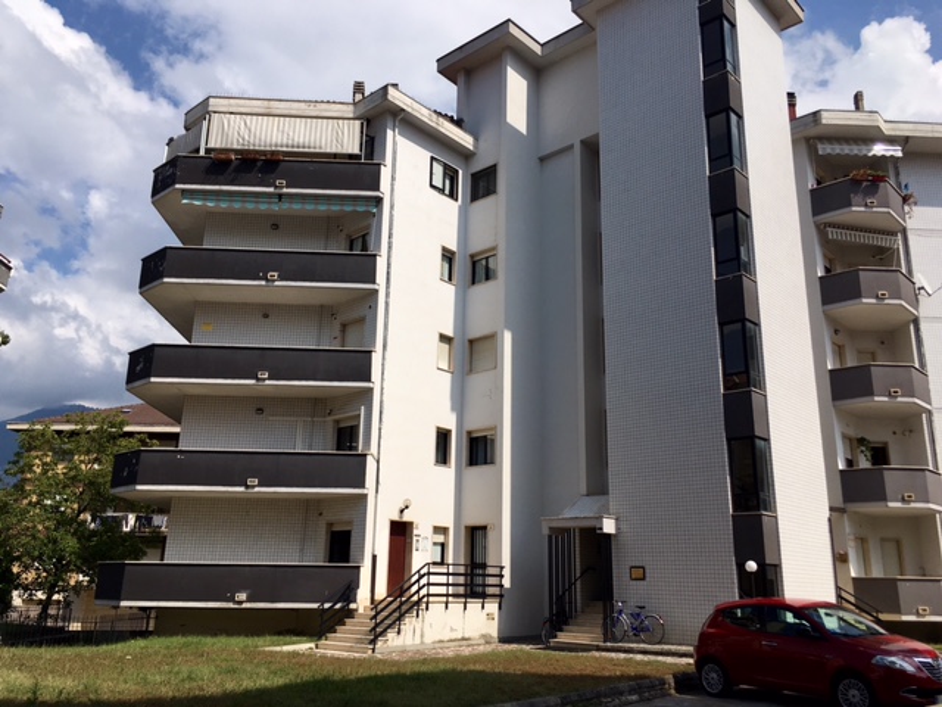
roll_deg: -1.0
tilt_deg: +15.3
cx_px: 471
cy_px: 354
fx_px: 789
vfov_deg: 48.2
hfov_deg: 61.7
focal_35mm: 29
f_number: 2.2
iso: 25
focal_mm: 4.15
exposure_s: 1/3205
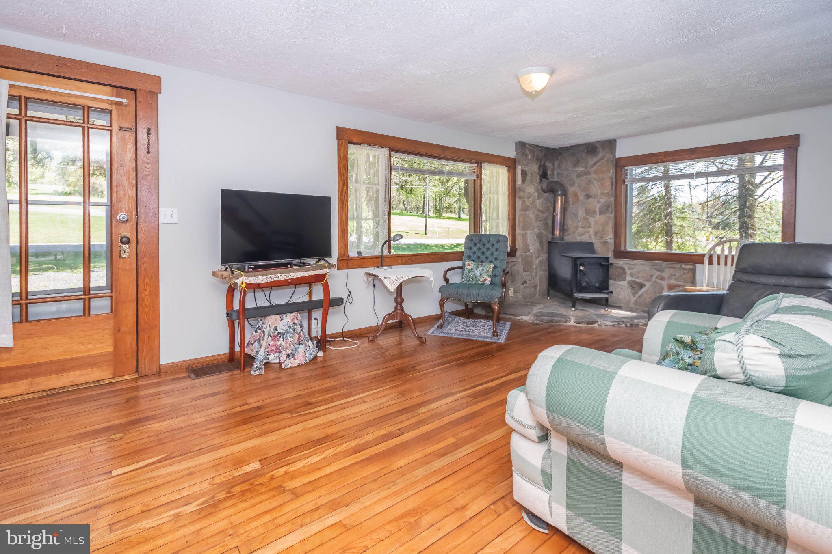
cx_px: 416
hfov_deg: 100.4
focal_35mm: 15
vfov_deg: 77.3
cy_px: 277
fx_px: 347
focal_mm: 10
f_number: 4.5
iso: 500
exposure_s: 1/125
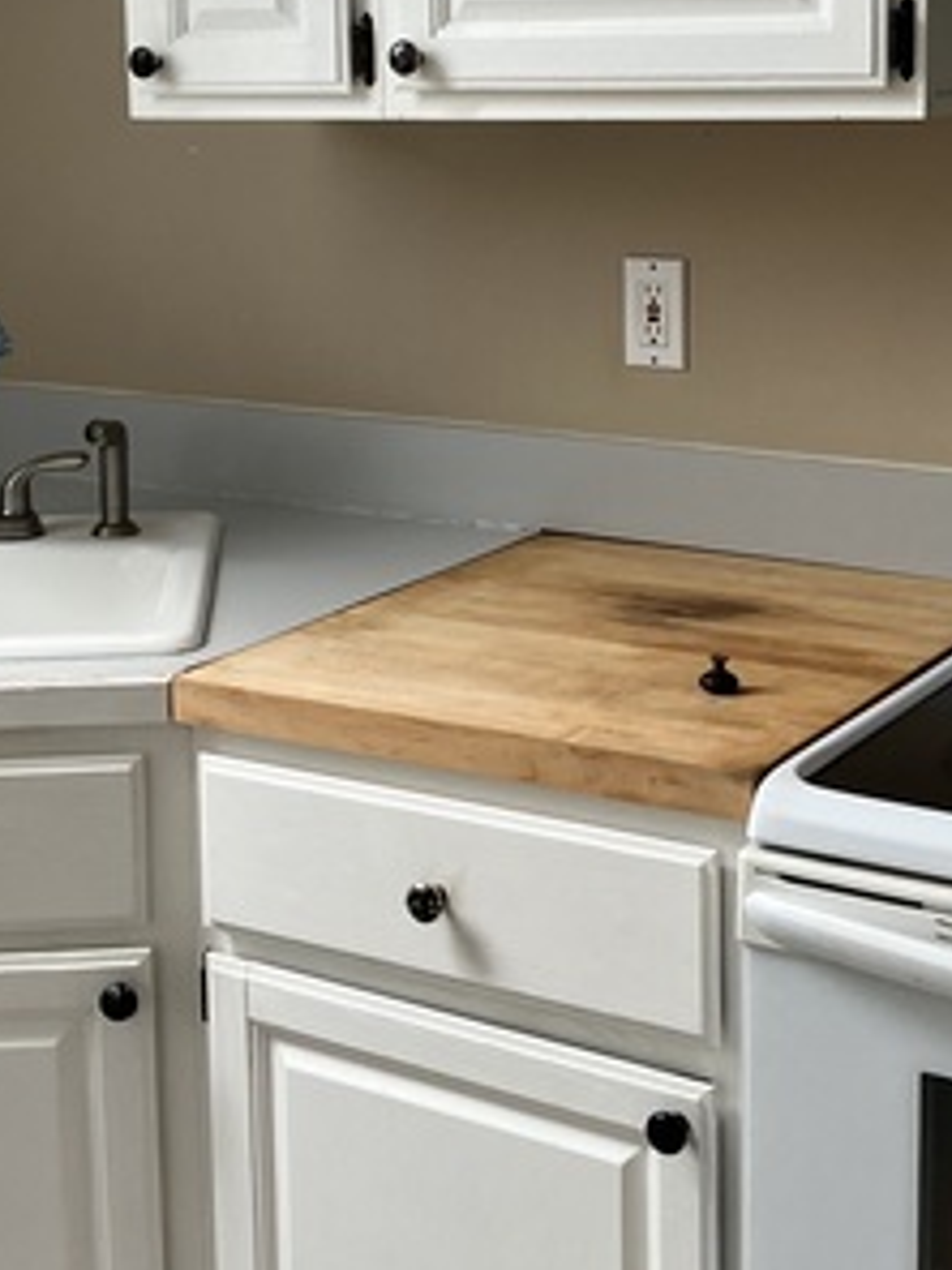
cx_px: 493
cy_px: 268
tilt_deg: -5.8
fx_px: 2310
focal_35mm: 63
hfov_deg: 23.3
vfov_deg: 30.1
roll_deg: +1.2
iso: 80
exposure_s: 1/121
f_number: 1.8
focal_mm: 3.99
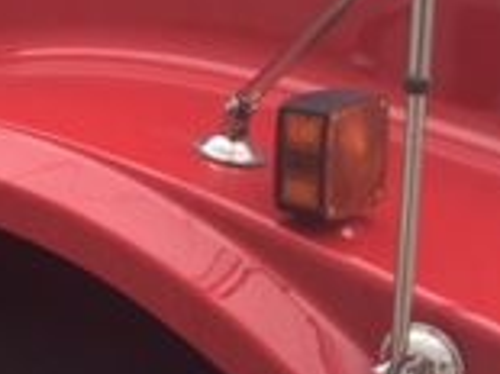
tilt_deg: -8.9
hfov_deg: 14.6
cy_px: -39
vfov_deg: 12.1
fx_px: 1732
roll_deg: +1.2
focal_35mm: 120
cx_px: -381
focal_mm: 4.15
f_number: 2.2
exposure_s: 1/152
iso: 32
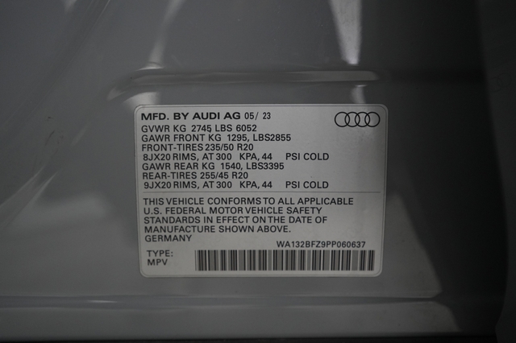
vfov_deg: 51.2
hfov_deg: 71.5
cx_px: 258
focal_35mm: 25
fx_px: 358
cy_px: 172
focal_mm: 25
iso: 2500
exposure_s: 1/60
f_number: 2.8
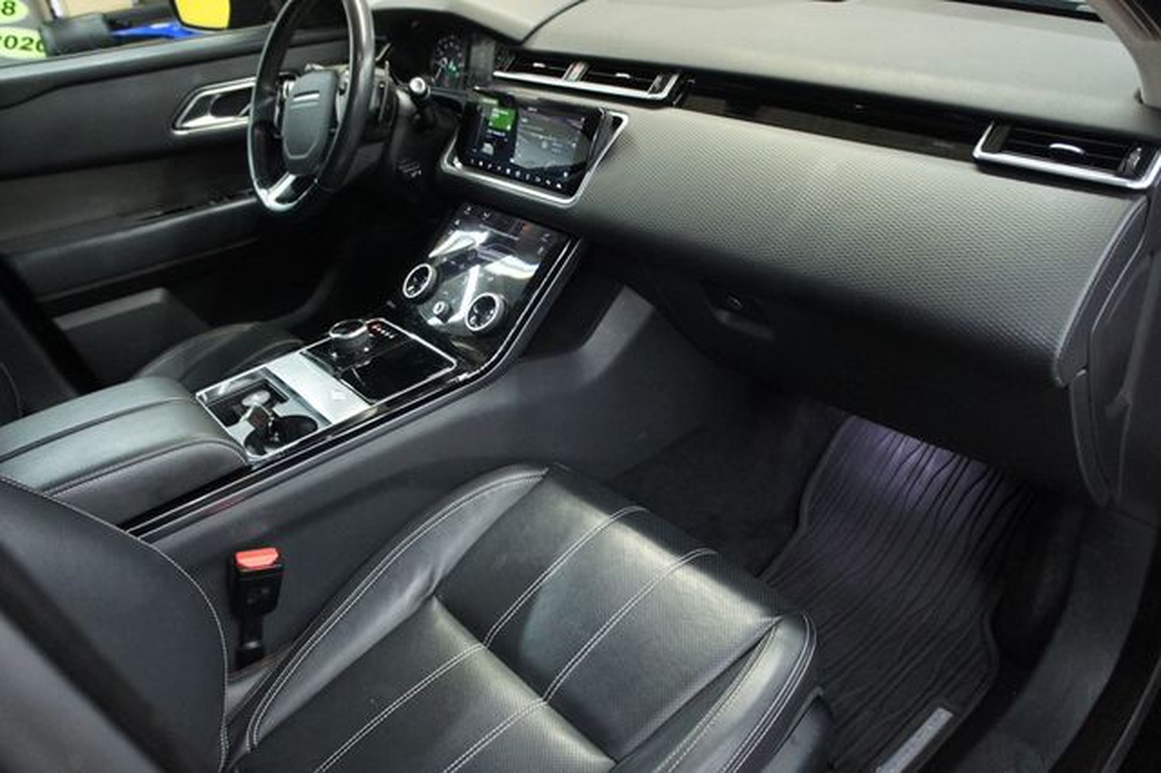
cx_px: 580
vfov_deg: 47.9
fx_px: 870
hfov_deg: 67.4
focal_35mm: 27
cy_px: 386
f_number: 3.5
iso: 1600
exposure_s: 1/30
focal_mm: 18
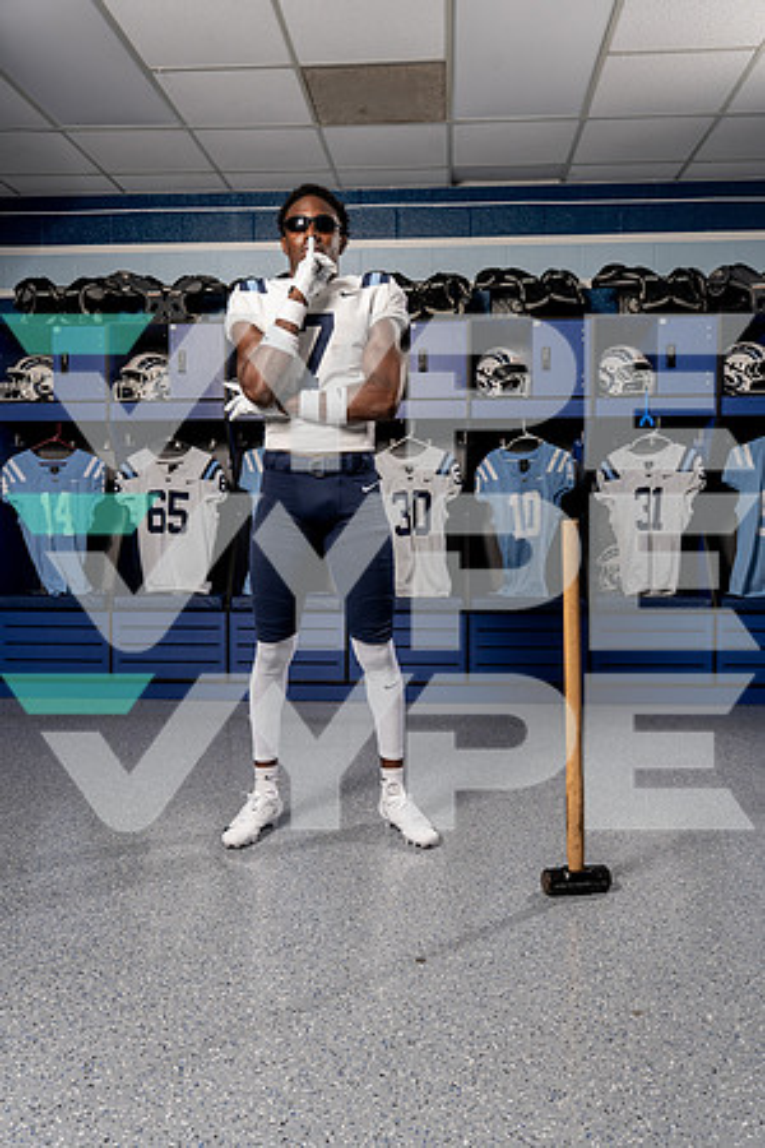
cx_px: 382
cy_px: 574
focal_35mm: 31
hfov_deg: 42.3
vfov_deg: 60.3
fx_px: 988
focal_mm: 31
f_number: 5.6
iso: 500
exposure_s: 1/250
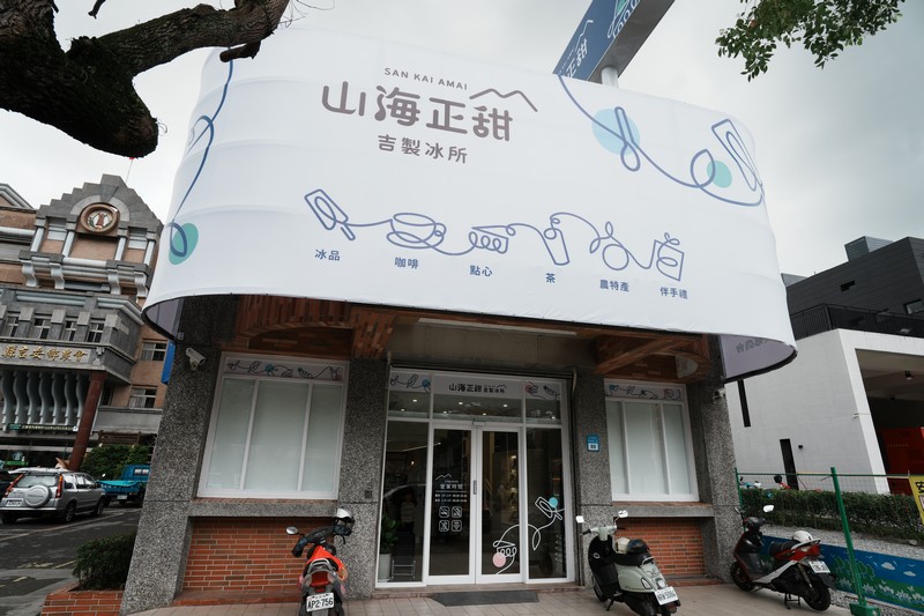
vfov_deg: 61.9
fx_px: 513
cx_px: 462
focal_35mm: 20
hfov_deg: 84.0
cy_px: 308
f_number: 5.6
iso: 100
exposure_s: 1/250
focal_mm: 20
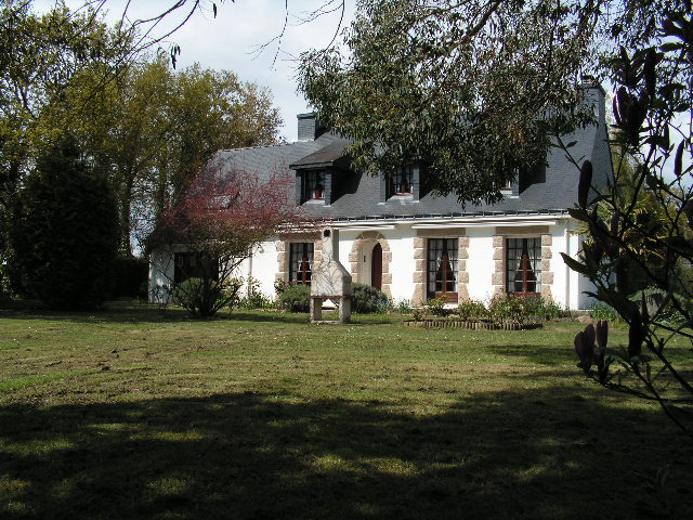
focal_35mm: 36
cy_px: 260
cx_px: 346
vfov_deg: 39.7
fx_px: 721
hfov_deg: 51.4
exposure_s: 1/400
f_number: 4.8
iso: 50
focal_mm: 6
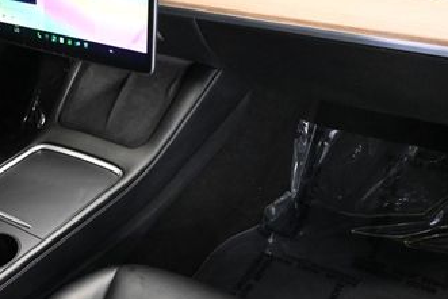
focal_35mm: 56
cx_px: 192
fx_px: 703
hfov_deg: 35.3
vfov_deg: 24.0
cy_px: 129
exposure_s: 1/60
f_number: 3.8
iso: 5600
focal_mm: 19.5
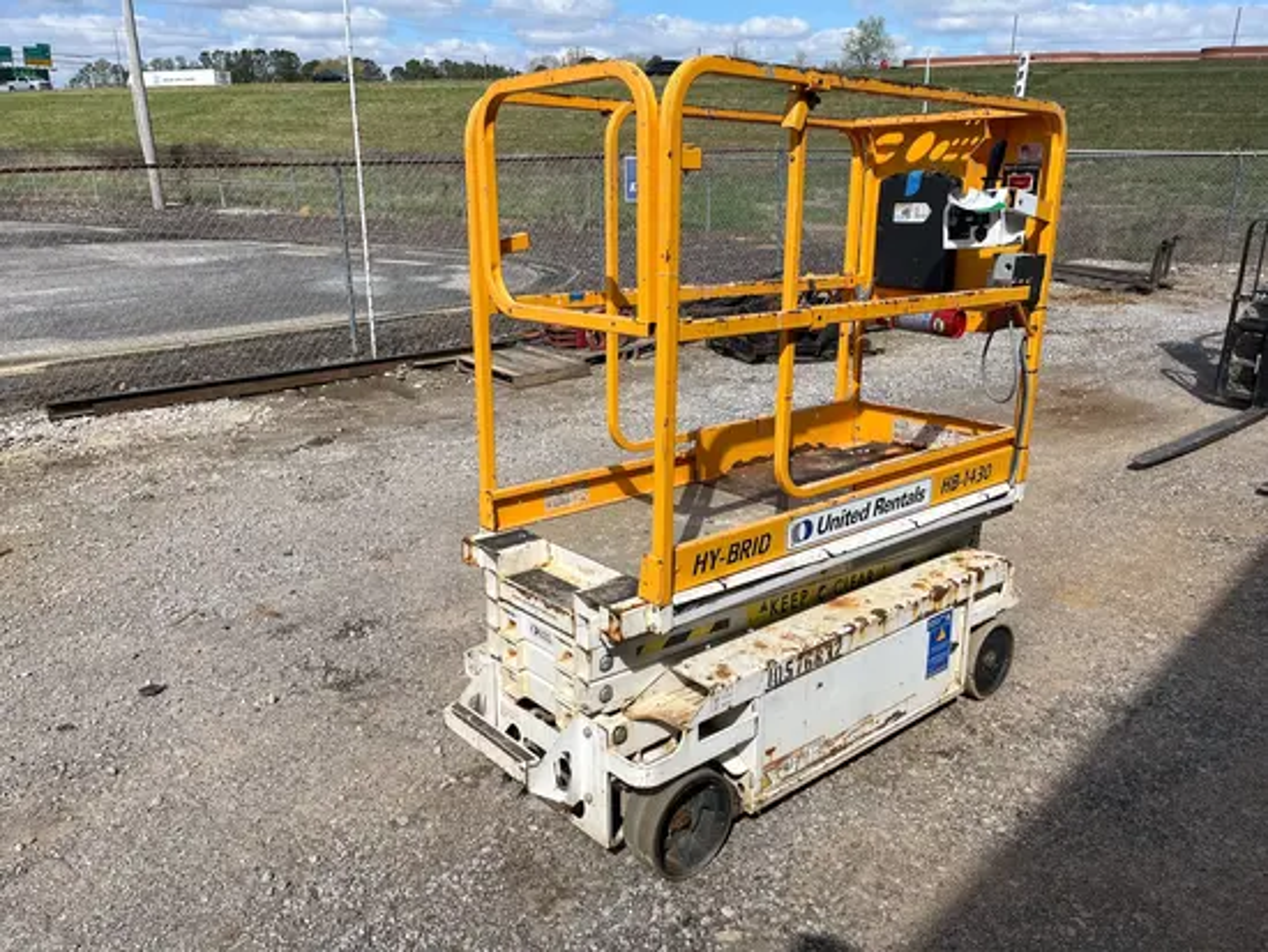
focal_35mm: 26
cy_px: 476
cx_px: 634
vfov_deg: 53.1
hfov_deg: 67.3
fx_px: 953
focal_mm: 5.1
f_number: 1.6
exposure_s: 1/4484
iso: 50
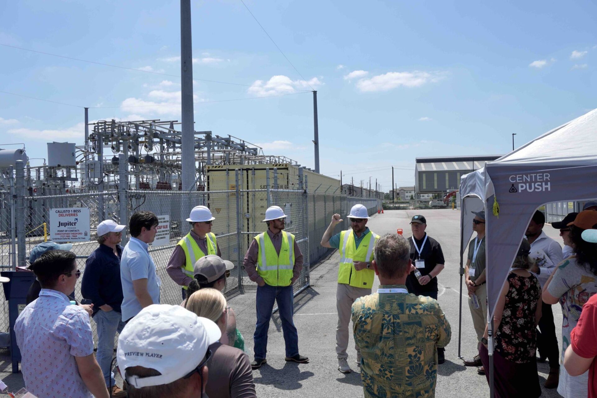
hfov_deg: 59.5
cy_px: 199
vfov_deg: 41.7
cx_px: 298
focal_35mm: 32
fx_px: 522
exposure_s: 1/400
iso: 100
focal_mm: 21
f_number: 9
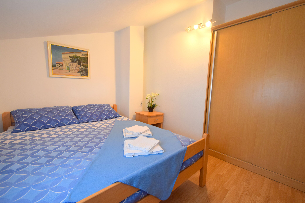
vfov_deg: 77.3
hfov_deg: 100.4
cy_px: 102
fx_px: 127
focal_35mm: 15
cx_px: 152
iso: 800
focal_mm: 10
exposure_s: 1/60
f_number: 4
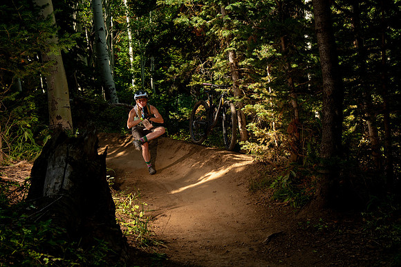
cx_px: 200
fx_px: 579
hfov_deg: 38.2
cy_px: 134
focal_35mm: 52
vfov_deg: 26.0
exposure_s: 1/500
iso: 500
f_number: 8
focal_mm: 52
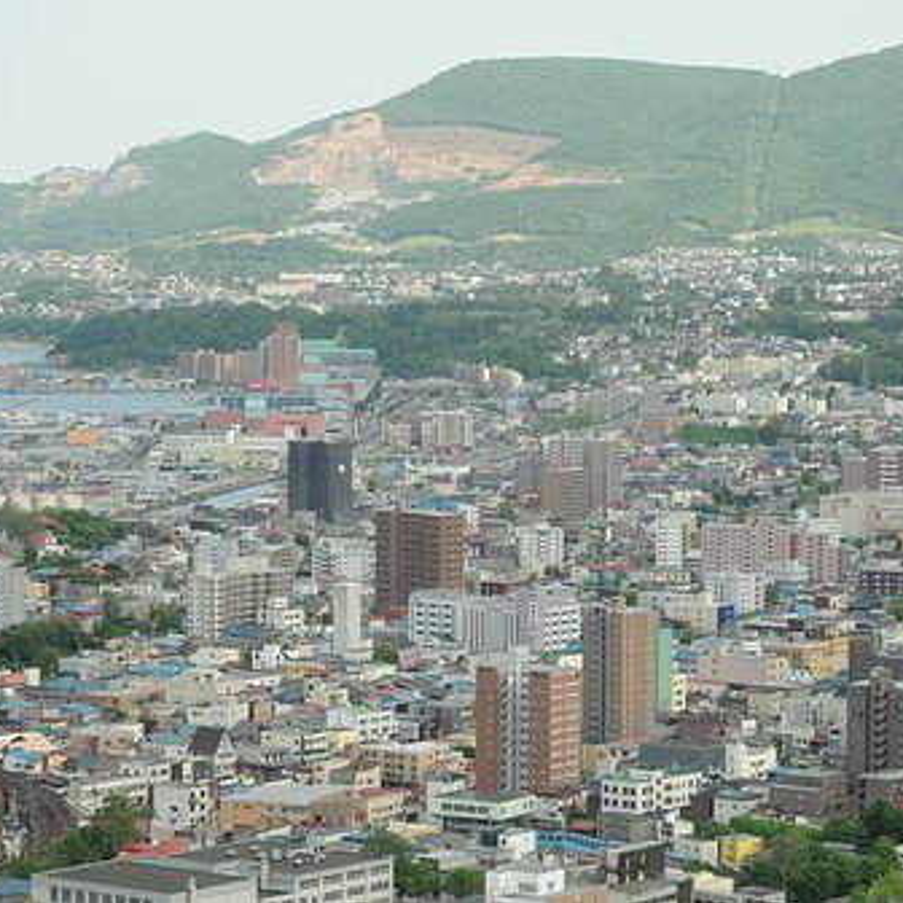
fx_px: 4014
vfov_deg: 12.8
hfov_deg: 12.8
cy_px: 449
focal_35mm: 136
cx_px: 669
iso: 800
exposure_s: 1/1000
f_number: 8
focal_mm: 70
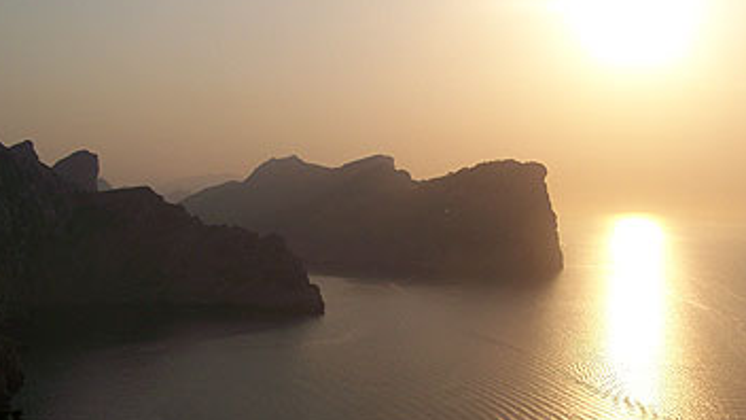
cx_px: 413
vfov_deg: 22.6
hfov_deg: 39.1
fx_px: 1048
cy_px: 246
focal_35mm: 53
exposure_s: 1/640
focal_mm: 6.3
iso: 64
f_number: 5.6
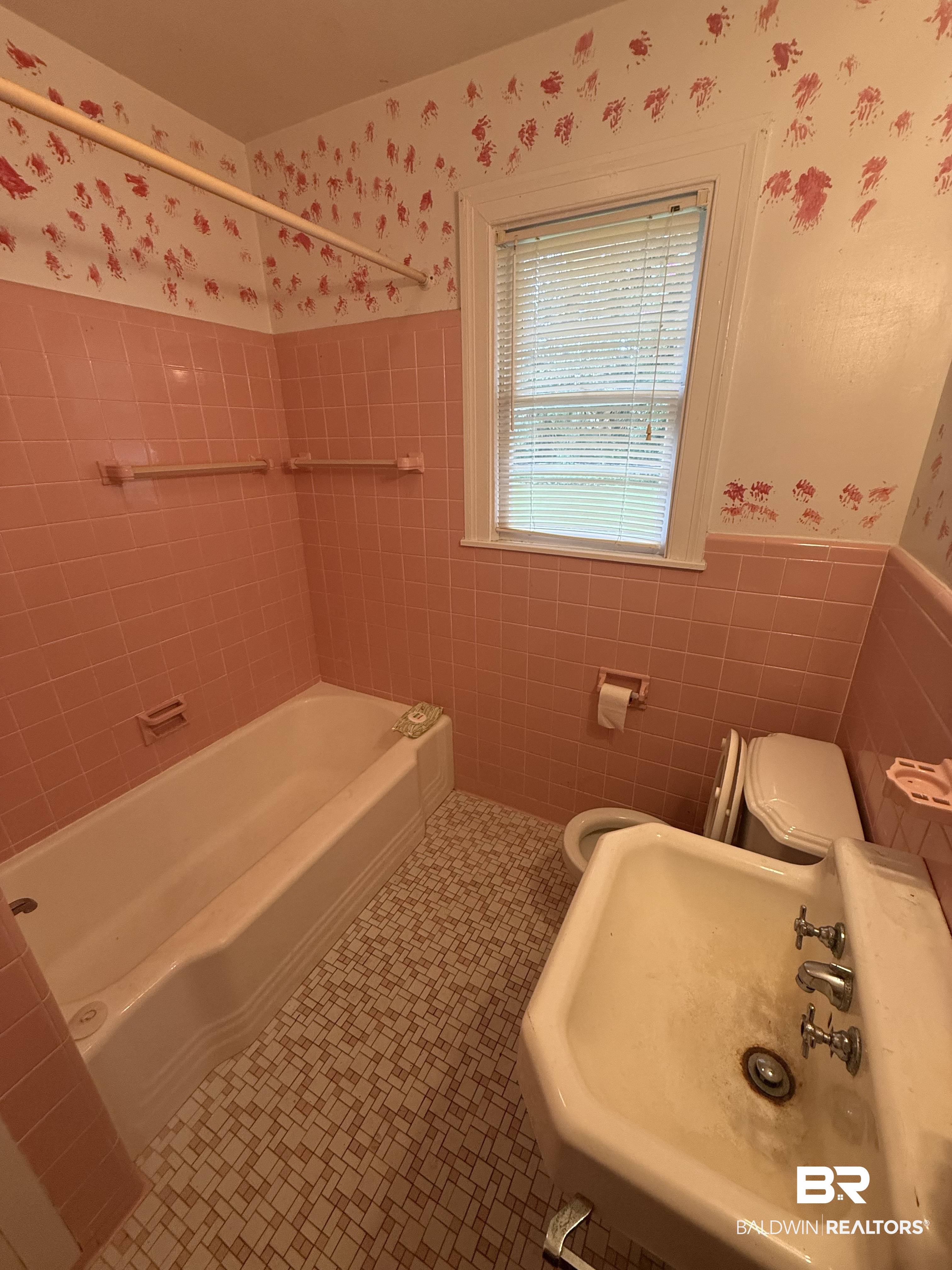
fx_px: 513
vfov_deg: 102.1
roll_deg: +1.0
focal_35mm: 14
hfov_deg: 85.7
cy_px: 635
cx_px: 476
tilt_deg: -20.5
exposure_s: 1/120
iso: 250
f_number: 2.2
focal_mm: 2.22
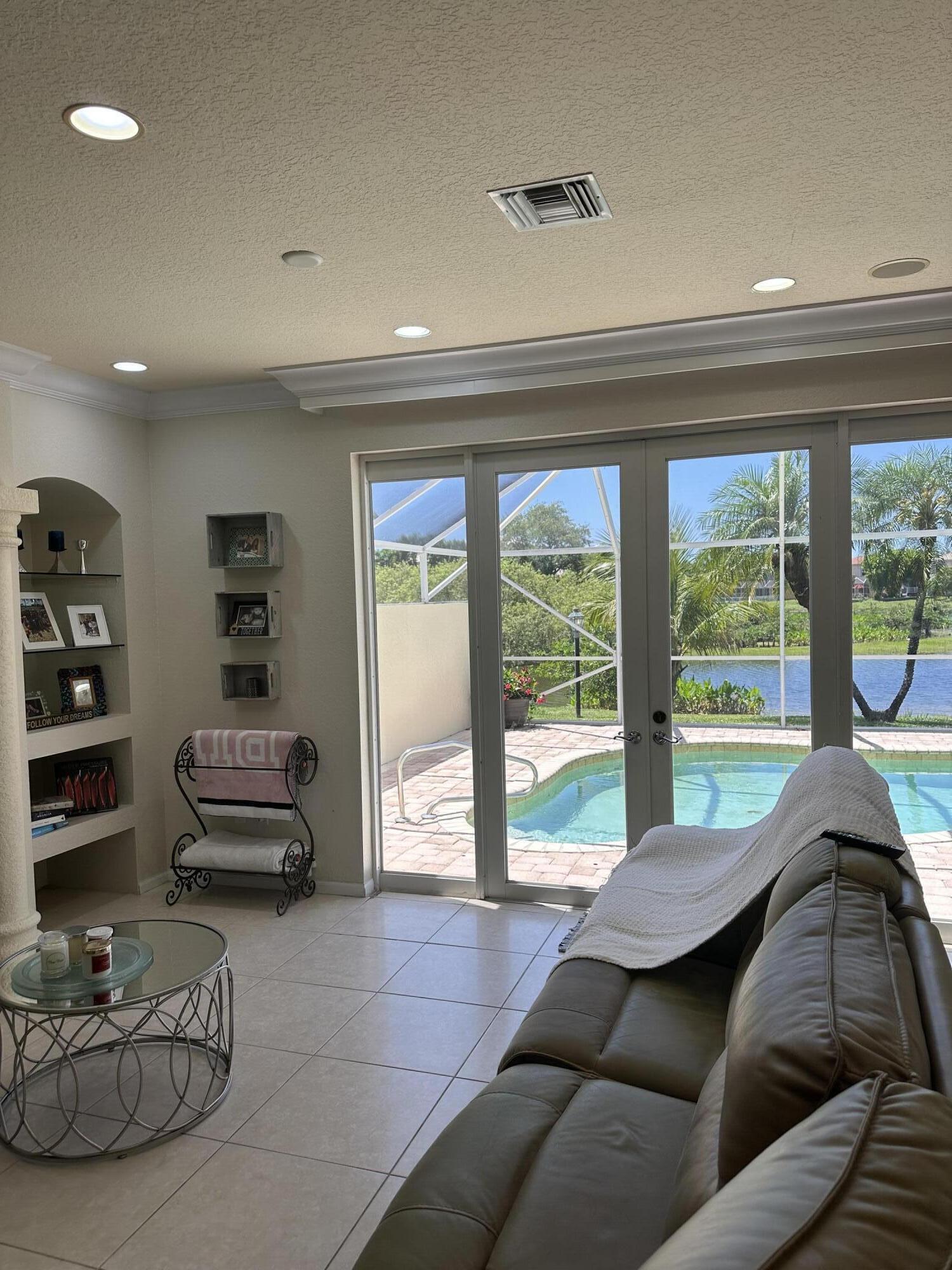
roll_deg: +0.8
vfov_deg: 71.6
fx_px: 880
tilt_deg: -2.7
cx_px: 476
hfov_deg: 56.8
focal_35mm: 24
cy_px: 635
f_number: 1.78
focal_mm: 6.86
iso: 80
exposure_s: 1/638
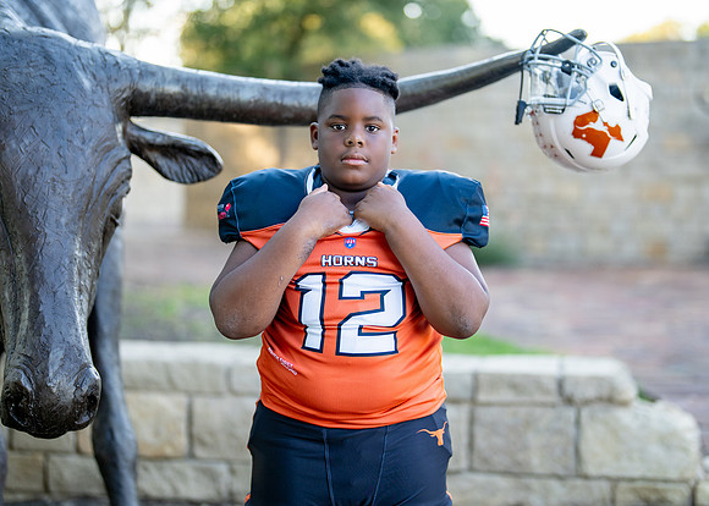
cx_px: 366
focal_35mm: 63
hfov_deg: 31.2
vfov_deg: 22.6
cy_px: 230
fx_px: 1269
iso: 200
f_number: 1.2
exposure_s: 1/1000
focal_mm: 50
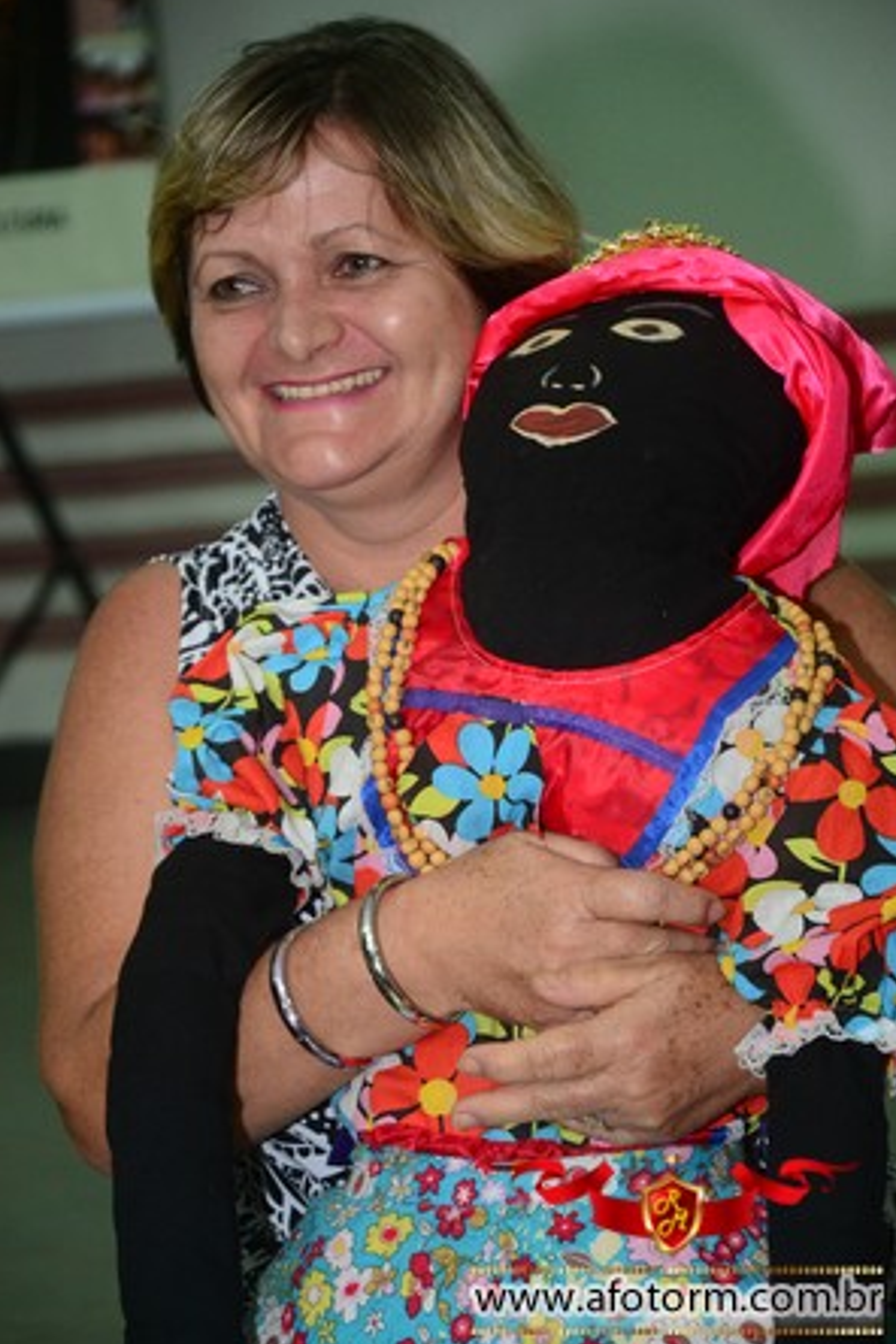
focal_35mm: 160
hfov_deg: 8.6
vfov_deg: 12.9
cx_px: 445
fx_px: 5954
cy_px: 669
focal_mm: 105
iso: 1600
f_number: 5.6
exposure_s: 1/100
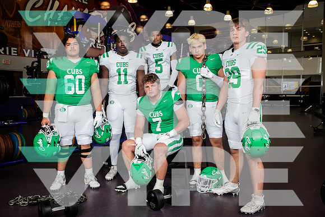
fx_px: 316
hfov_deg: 54.4
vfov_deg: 37.9
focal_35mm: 35
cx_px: 162
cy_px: 108
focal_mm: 35
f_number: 7.1
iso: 800
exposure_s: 1/250
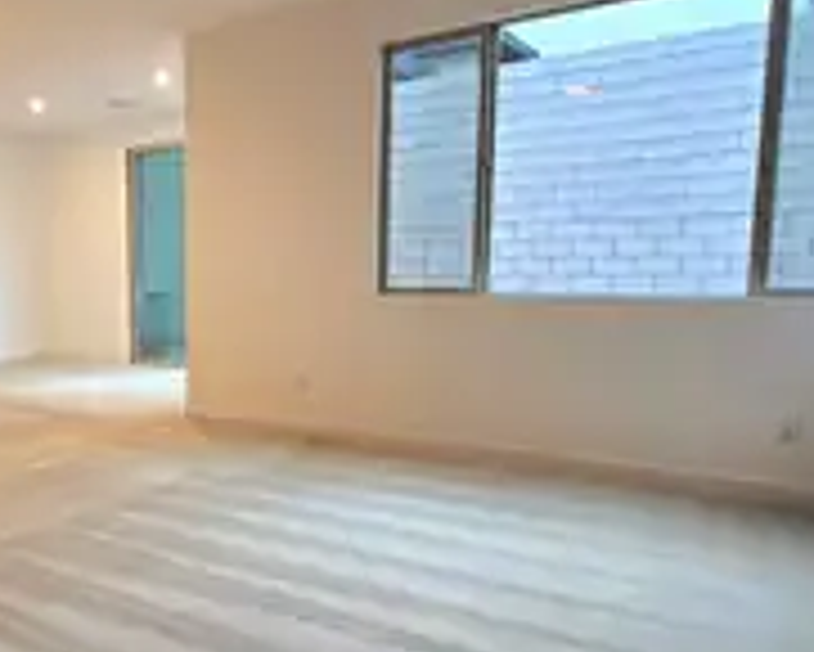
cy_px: 355
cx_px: 135
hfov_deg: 56.5
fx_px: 675
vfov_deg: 51.5
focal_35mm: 28
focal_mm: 2.2
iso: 125
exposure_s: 1/60.2
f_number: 2.2
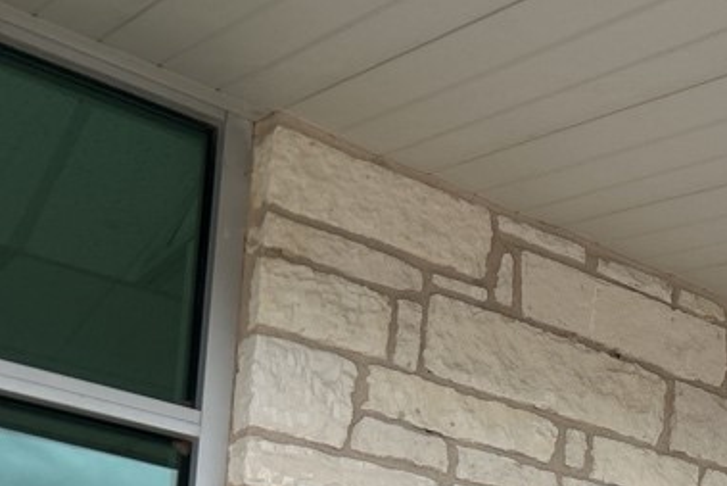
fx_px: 1475
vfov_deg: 17.0
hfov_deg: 23.9
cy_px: 718
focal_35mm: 73
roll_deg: -0.1
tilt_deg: +8.6
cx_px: 980
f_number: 1.5
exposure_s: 1/411
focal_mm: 5.7
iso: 50
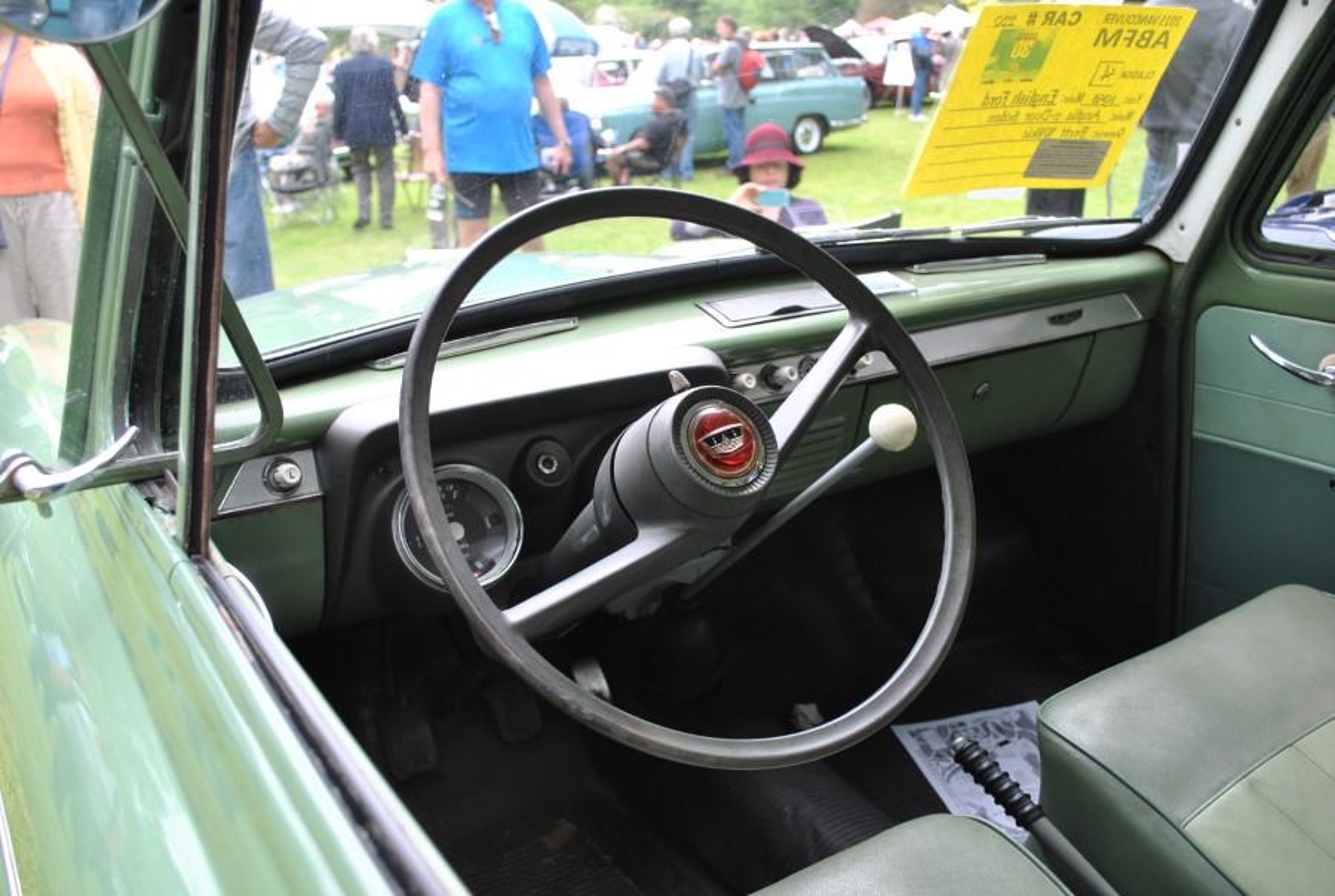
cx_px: 668
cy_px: 448
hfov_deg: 57.1
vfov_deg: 40.1
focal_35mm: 33
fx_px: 1226
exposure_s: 1/100
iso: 200
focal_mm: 22
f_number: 5
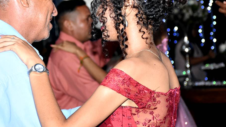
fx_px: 863
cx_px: 82
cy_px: 35
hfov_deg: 14.9
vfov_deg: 8.4
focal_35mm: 144
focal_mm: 70
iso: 2500
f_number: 5
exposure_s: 1/100
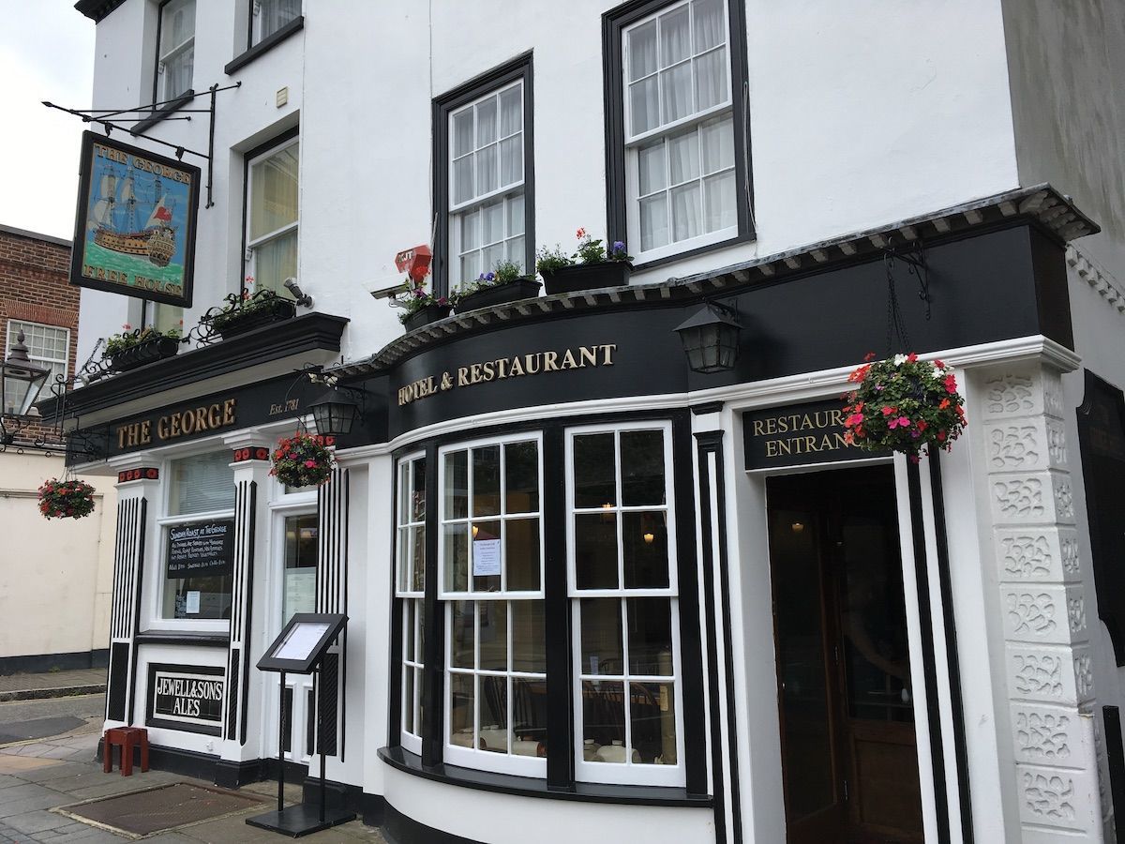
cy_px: 422
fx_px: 942
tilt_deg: +8.6
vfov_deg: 48.2
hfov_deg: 61.7
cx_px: 562
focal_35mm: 29
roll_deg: +1.8
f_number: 2.2
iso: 25
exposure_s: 1/827
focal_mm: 4.15
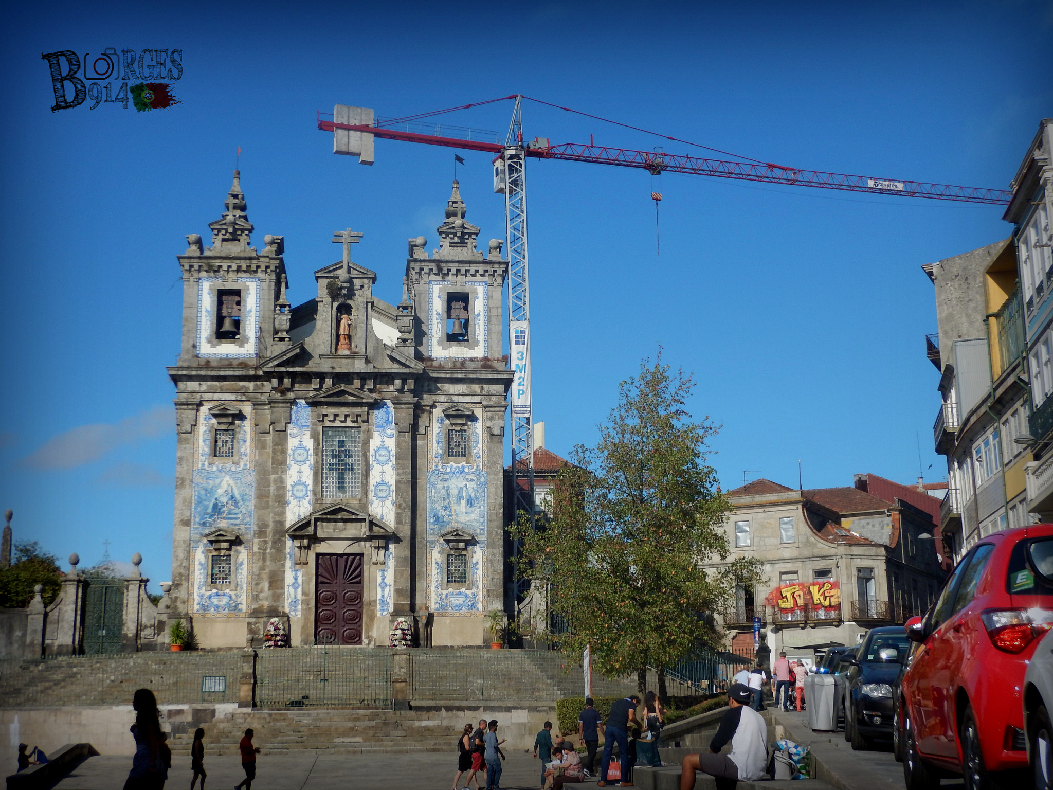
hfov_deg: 39.7
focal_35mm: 48
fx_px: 1460
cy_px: 395
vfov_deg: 30.3
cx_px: 526
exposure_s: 1/1250
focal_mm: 8.5
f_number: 4.3
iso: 125
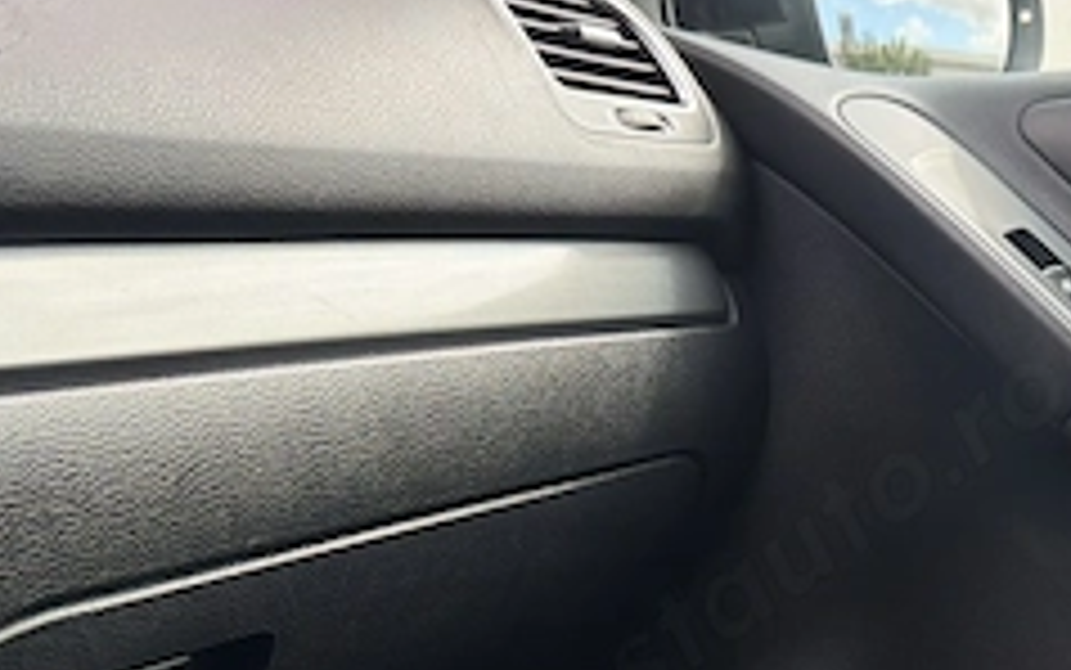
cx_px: 1120
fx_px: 1869
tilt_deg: -12.9
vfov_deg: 19.9
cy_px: 625
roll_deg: +0.2
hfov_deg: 29.4
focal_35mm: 64
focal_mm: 6.76
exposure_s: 1/313
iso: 100
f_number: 1.78
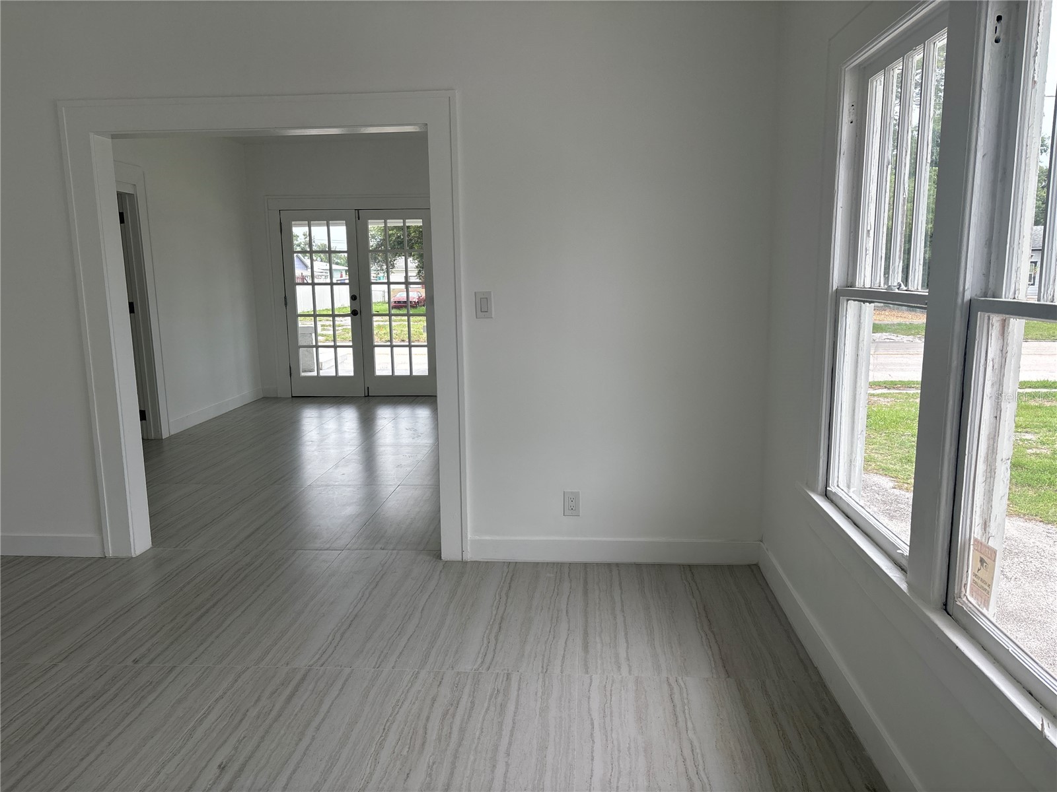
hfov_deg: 67.3
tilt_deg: -10.1
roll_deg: +0.6
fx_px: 794
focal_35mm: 26
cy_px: 396
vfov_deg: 53.1
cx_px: 528
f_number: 1.6
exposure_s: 1/887
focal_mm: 5.96
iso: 50
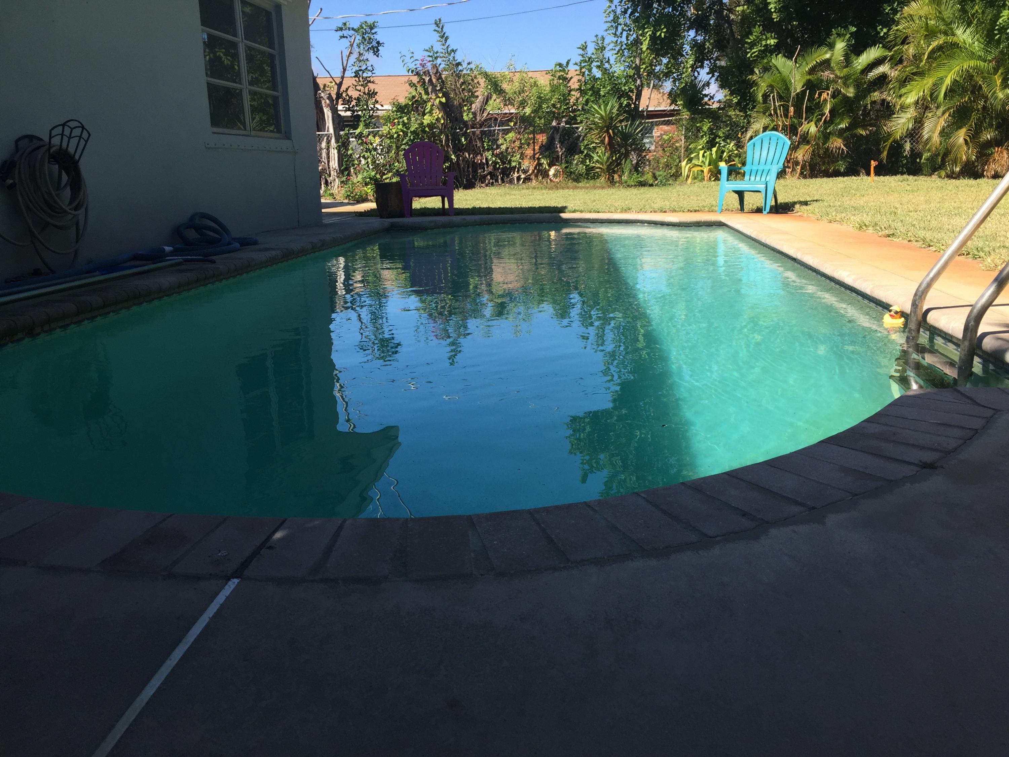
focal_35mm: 29
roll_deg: -0.4
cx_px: 504
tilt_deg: -11.4
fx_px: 845
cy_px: 378
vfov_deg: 48.2
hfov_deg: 61.7
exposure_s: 1/1068
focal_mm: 4.15
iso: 32
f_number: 2.2
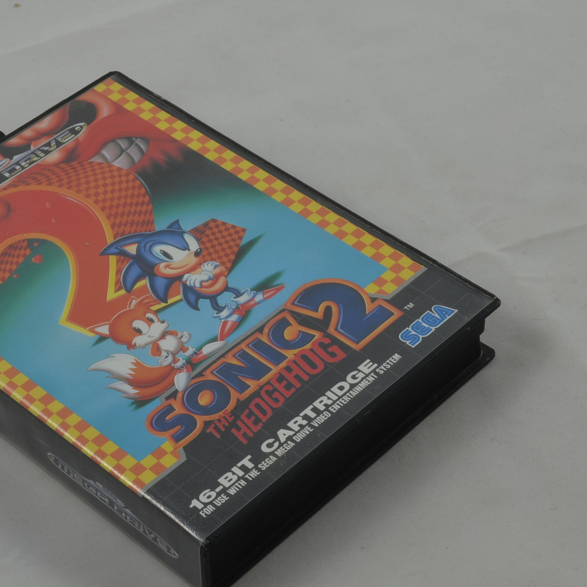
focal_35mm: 94
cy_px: 264
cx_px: 283
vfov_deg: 18.5
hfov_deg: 18.5
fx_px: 1803
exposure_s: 1/3
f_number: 20
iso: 100
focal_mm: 40
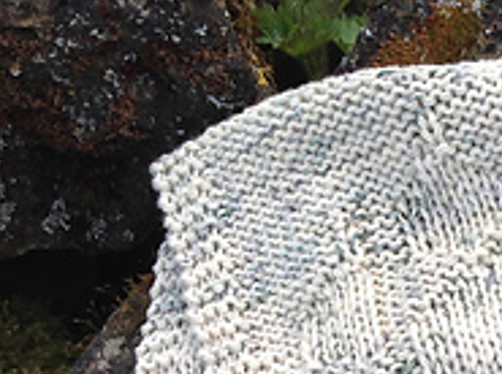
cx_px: 624
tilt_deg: -66.3
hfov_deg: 15.6
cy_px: 542
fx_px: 1751
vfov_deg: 11.7
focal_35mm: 121
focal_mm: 4.28
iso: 50
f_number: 2.4
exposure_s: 1/480
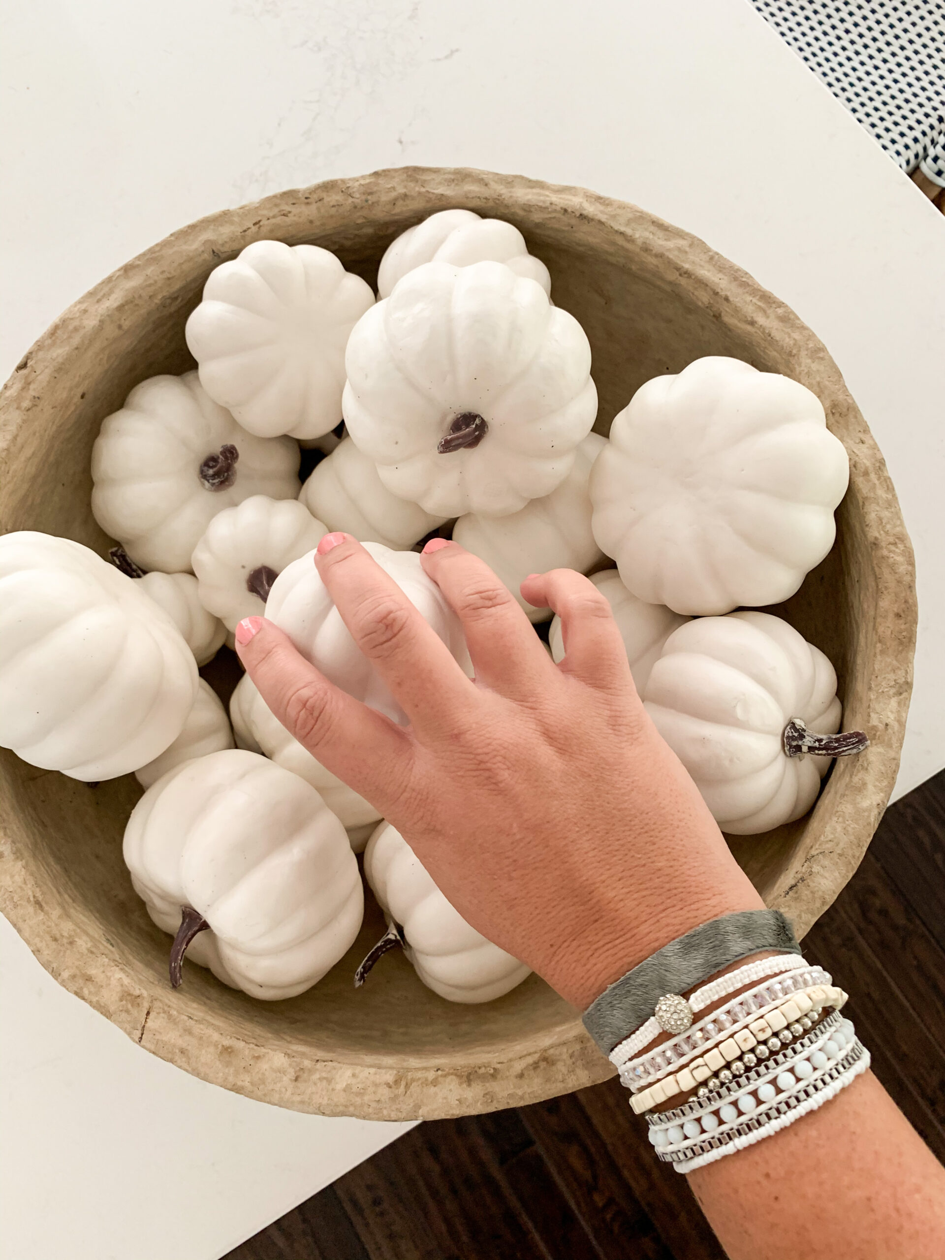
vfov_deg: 67.3
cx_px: 472
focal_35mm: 26
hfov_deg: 53.1
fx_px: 946
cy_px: 630
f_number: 1.8
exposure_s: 1/60
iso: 100
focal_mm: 4.25
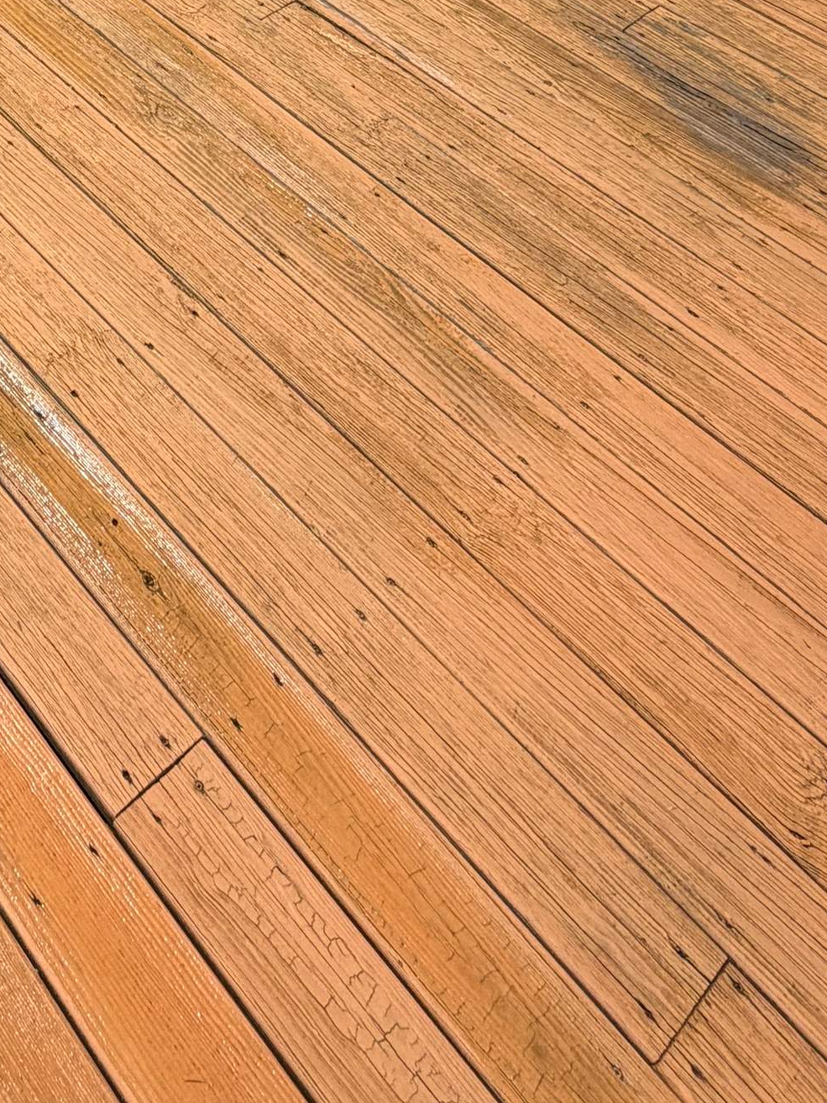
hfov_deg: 29.2
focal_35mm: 43
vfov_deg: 35.1
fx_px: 1370
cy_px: -207
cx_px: -151
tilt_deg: -28.1
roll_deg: -2.9
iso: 20
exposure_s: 1/1068
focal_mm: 2.22
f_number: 2.2
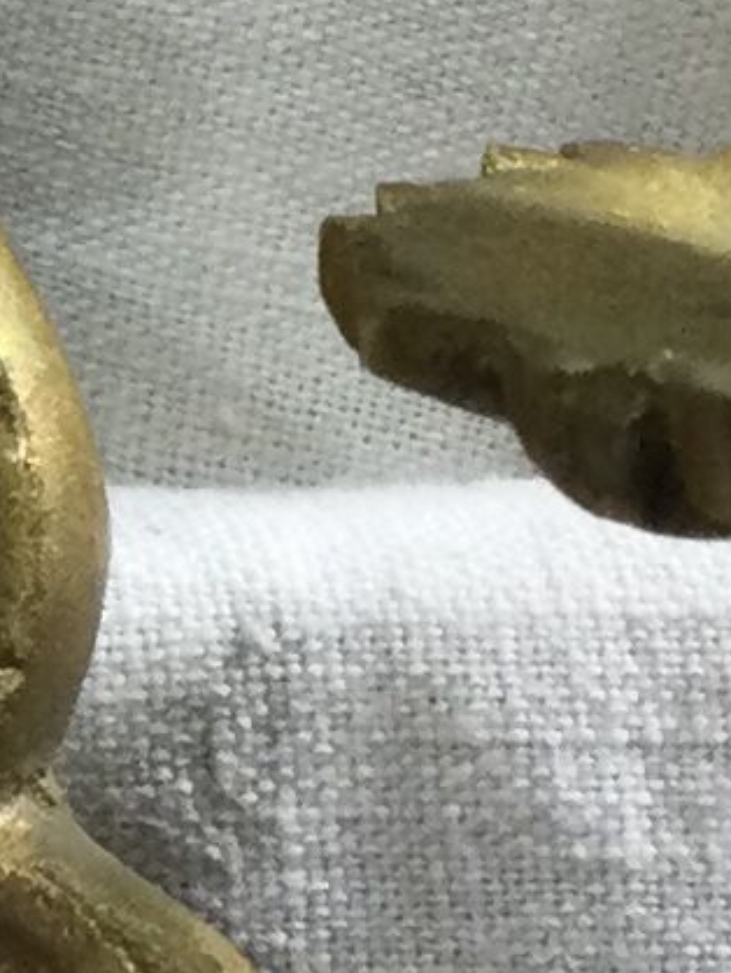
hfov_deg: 6.0
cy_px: 321
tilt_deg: -9.9
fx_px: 6807
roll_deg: -0.4
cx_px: -845
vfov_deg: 8.2
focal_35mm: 242
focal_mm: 3.3
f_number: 2.4
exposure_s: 1/33
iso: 25
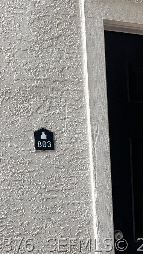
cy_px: 245
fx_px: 418
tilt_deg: -11.4
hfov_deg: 18.7
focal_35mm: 62
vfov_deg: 31.6
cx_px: 157
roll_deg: +0.5
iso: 64
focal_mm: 6.76
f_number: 1.78
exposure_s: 1/262
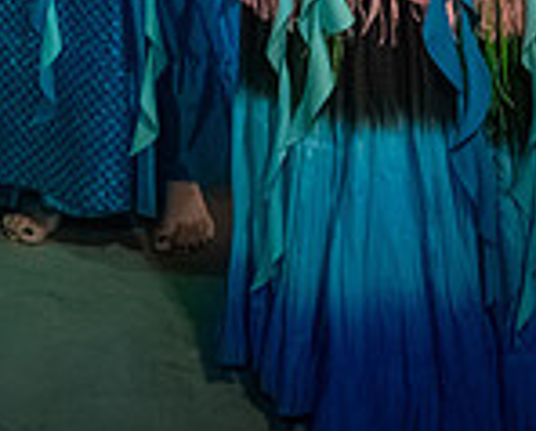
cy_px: -400
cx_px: -129
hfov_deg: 17.0
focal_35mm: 107
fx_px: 1701
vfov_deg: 12.8
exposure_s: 1/250
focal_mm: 24
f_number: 4
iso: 40000
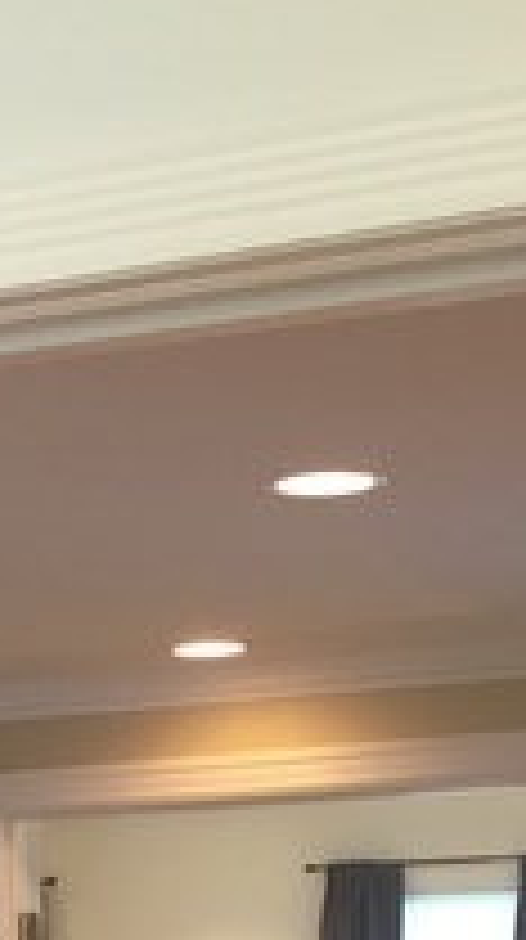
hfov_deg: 11.8
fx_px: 2513
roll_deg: +0.8
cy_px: 1477
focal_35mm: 101
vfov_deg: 18.4
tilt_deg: -8.9
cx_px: -63
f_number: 2.2
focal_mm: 4.15
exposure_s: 1/30
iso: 64
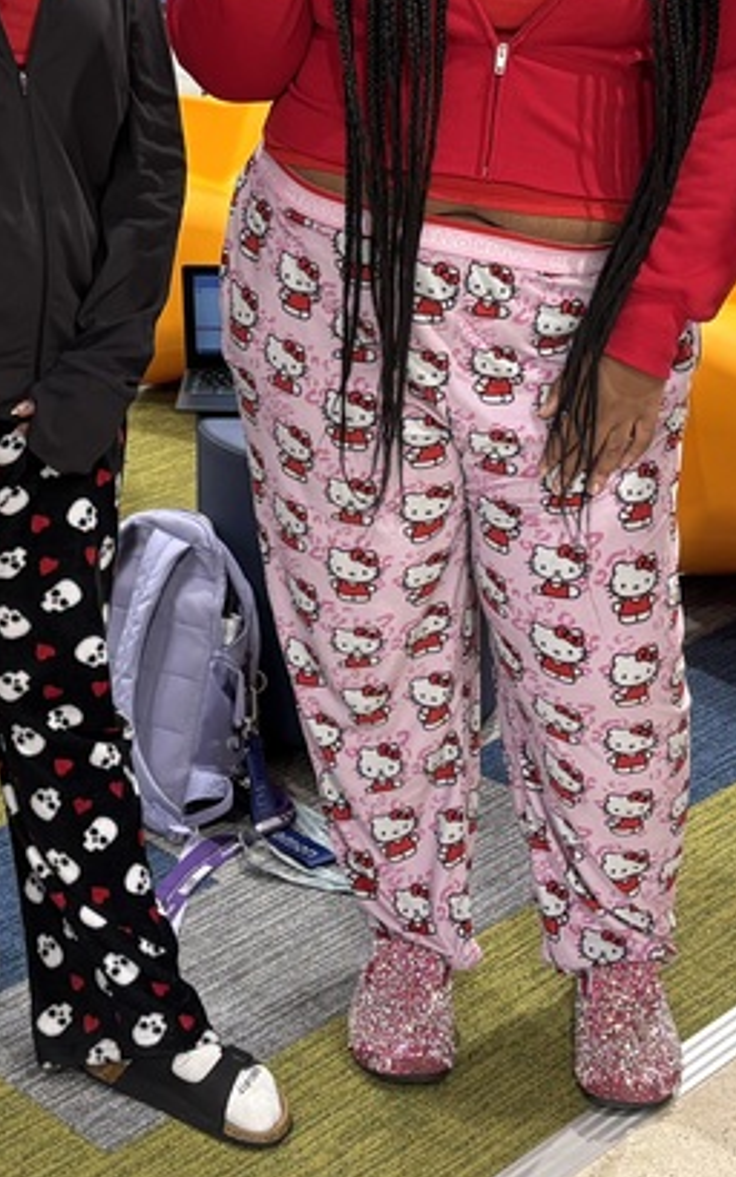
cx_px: 178
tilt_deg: -14.2
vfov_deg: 29.1
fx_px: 2212
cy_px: 233
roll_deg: -0.5
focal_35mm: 69
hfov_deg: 18.8
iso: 125
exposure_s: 1/60
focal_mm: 5.96
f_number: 1.6
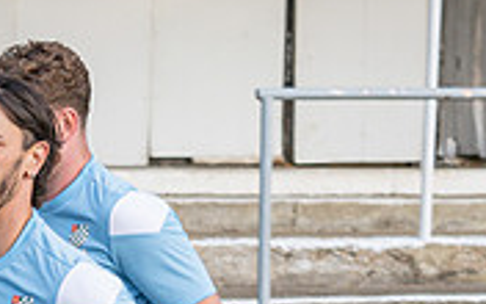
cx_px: -297
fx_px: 4225
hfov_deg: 6.5
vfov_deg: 4.1
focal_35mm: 319
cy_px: 612
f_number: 4
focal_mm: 50
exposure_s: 1/320
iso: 250
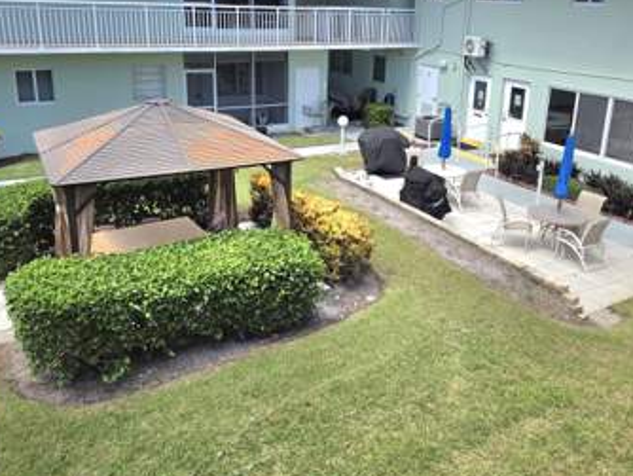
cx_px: 339
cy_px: 175
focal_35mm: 33
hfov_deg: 55.3
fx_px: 604
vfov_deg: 42.6
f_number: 1.8
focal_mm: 5.4
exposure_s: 1/3333
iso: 80
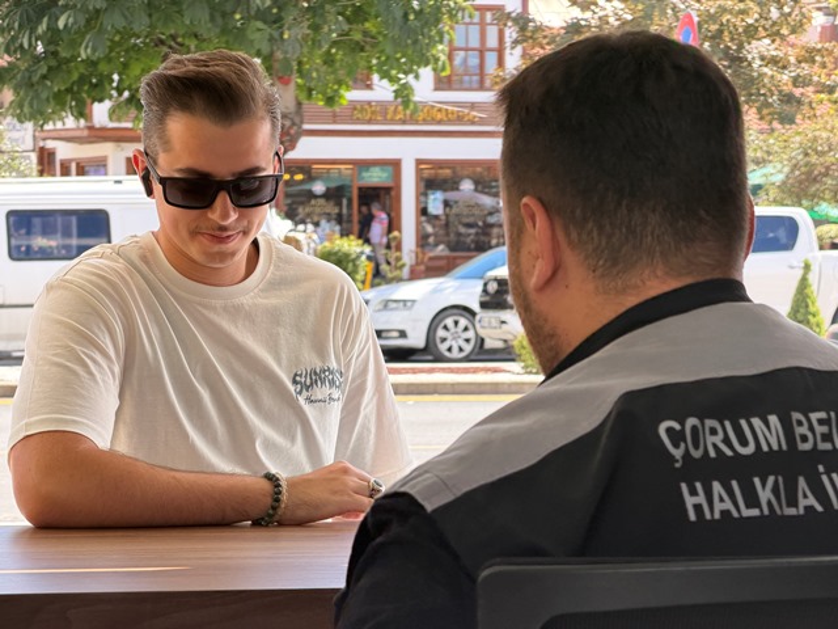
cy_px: 314
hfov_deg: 19.6
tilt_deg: -1.8
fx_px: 2421
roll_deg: +0.6
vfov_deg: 14.8
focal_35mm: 100
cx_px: 419
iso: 64
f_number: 2.8
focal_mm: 16.89
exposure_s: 1/154
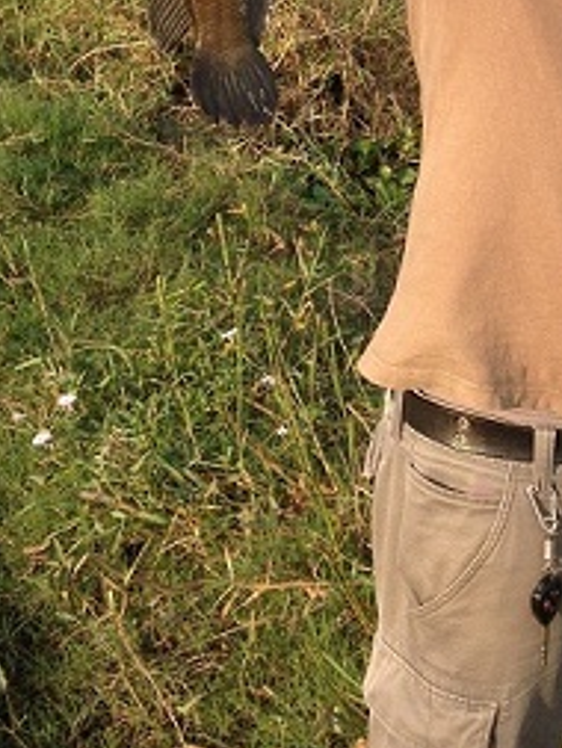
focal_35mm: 83
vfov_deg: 23.3
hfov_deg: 17.2
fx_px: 1795
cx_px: 609
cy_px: 166
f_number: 2.4
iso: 50
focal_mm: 4.28
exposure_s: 1/563
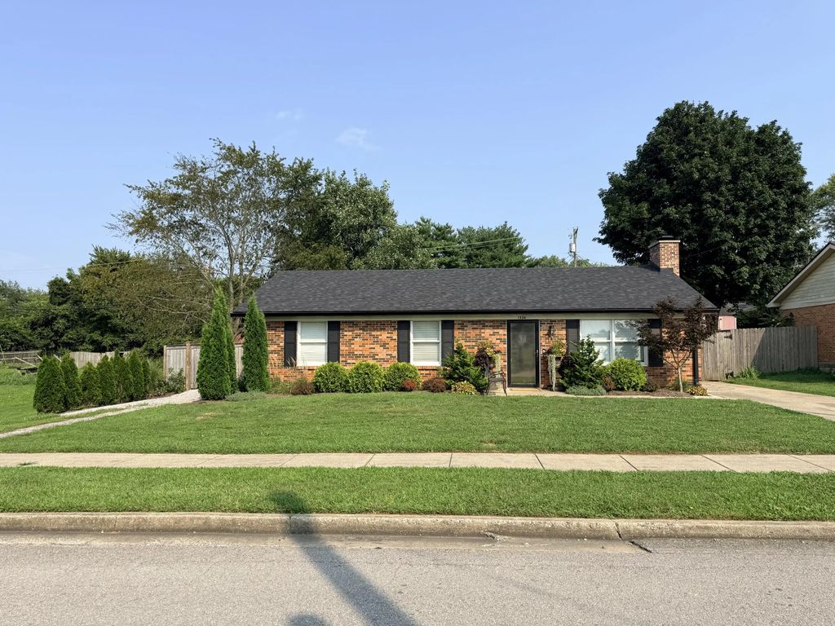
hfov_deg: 71.6
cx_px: 418
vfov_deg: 56.8
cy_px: 313
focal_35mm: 24
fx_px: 579
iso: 80
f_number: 1.78
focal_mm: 6.76
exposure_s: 1/3953
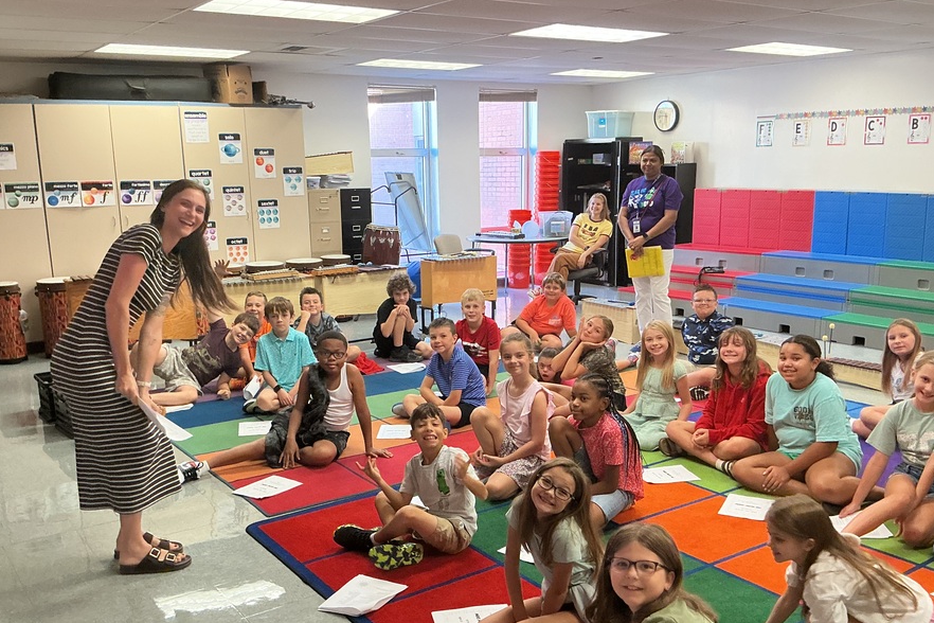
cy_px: 371
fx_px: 908
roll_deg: +0.5
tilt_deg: -13.7
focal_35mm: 35
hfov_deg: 54.4
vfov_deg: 37.7
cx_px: 449
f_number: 1.8
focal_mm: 3
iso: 125
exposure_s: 1/60
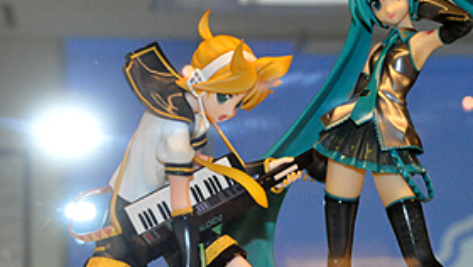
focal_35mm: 149
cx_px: 409
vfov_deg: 8.2
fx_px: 1870
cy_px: 188
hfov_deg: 14.3
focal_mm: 52
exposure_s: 1/200
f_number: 11
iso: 3200
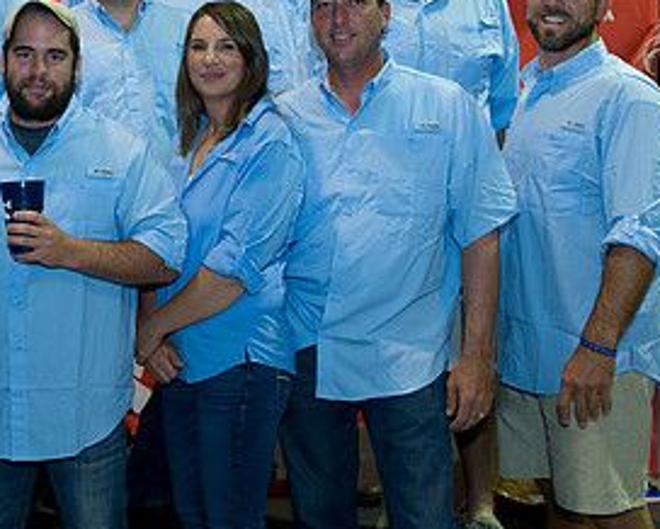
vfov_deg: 24.4
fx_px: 1212
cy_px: 141
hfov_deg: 29.6
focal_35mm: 62
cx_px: 116
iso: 1250
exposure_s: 1/80
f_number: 5
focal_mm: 31
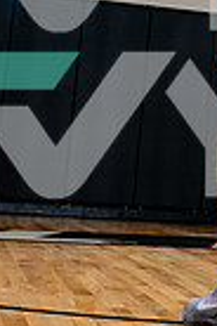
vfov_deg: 17.7
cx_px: 290
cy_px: -40
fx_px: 1004
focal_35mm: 111
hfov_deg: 12.0
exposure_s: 1/250
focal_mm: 34
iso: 250
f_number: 8
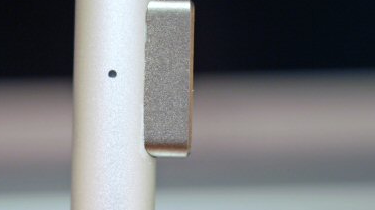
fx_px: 1840
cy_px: 197
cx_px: 103
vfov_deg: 6.5
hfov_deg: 11.6
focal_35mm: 185
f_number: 5.6
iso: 200
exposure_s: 1/100
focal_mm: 55
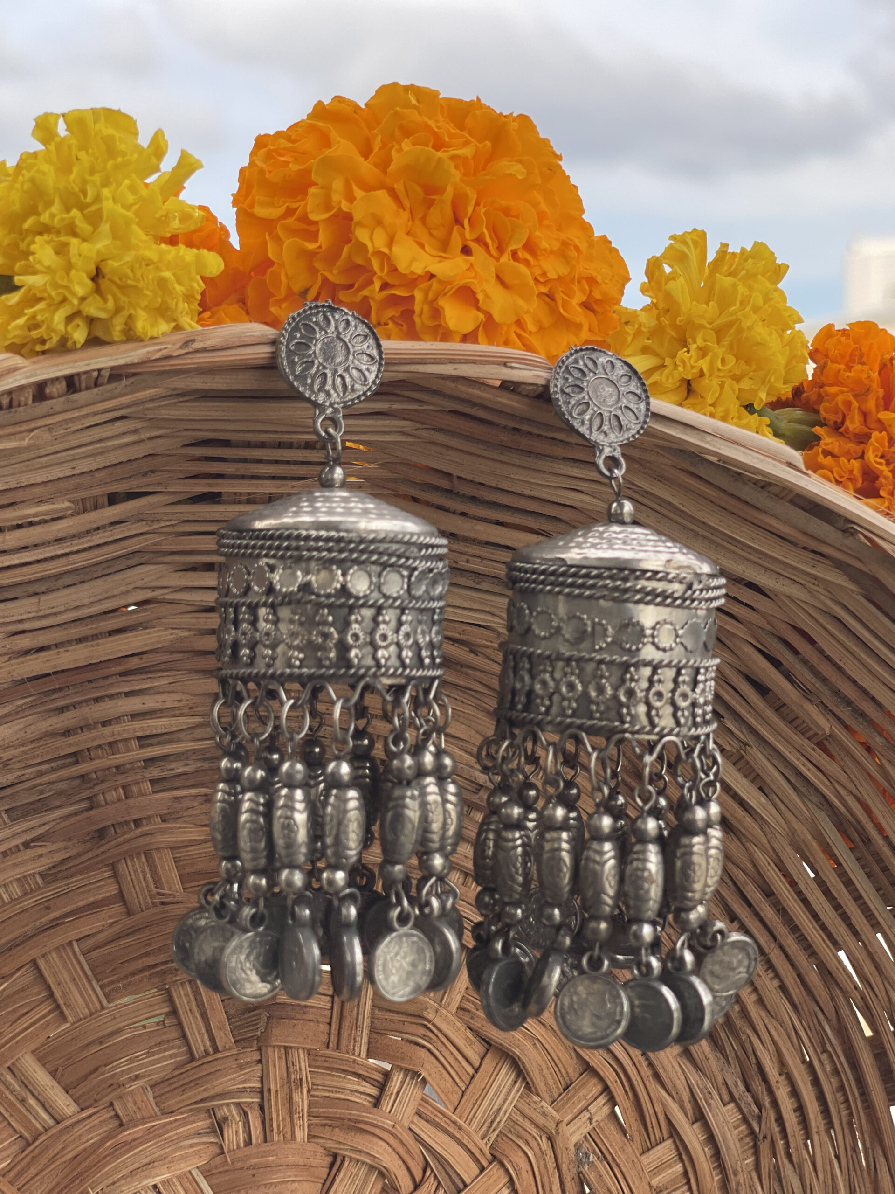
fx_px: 2206
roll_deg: +0.4
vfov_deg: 30.3
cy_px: 597
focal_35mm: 64
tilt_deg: -0.9
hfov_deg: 22.9
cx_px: 448
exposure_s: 1/469
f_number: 2.2
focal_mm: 7.5
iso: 32
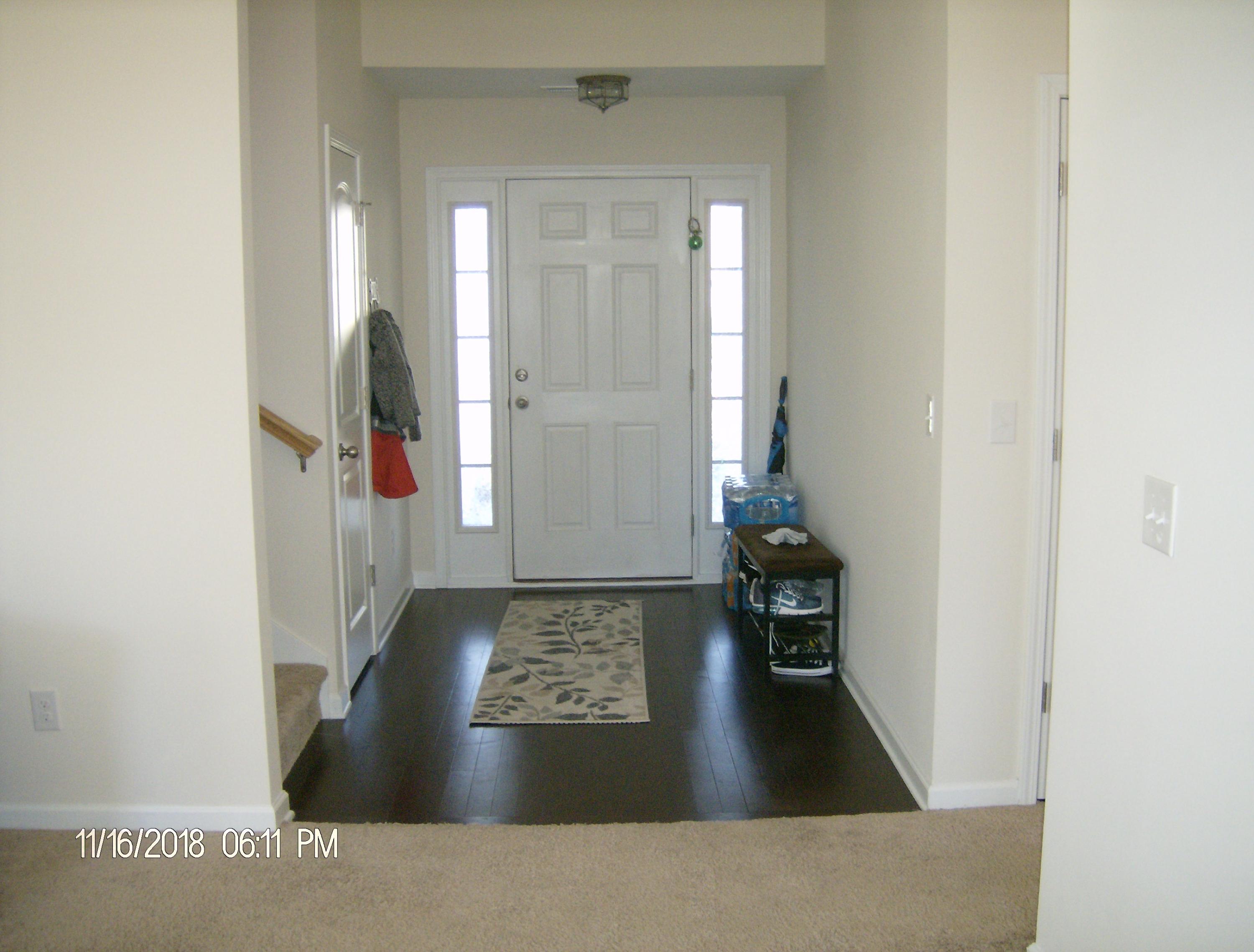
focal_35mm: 36
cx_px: 627
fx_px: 1310
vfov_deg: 40.0
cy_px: 476
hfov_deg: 51.1
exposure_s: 1/60
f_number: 2.8
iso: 200
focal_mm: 6
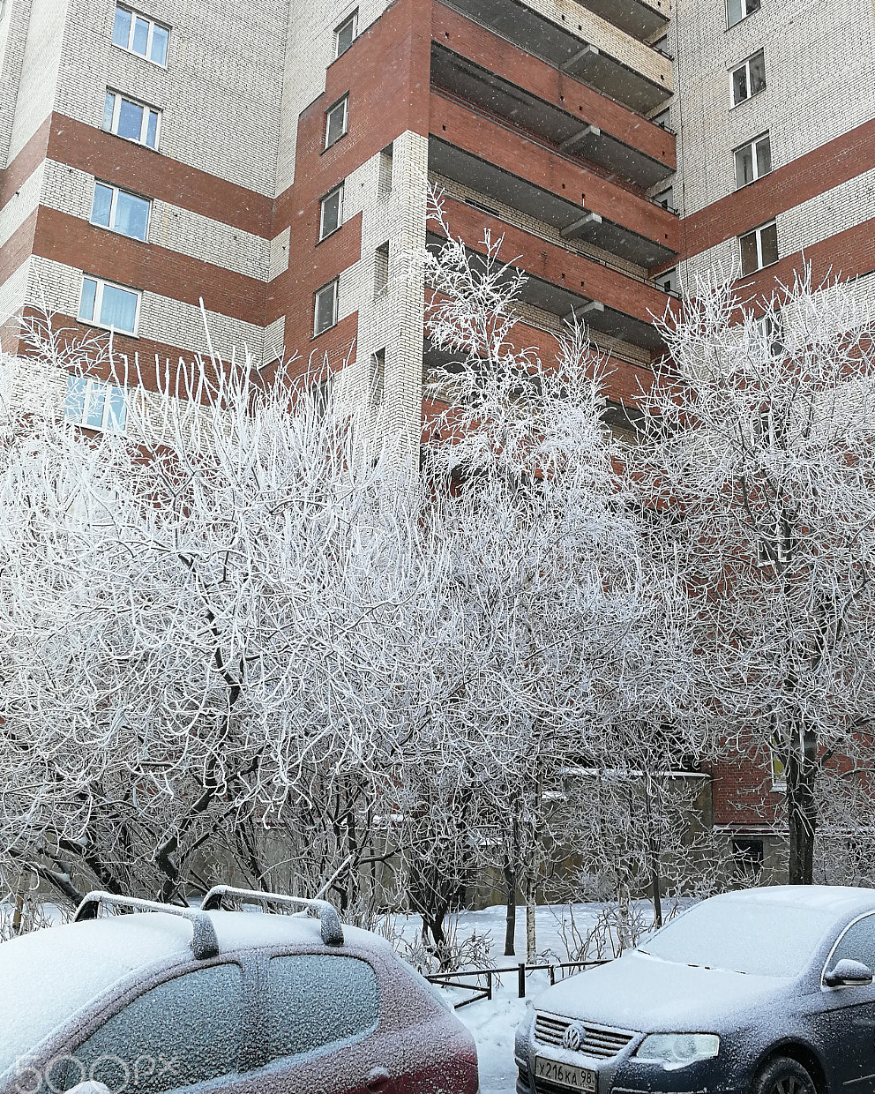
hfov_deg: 43.3
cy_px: 485
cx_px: 489
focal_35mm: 34
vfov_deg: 52.7
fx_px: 1101
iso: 50
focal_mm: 3.95
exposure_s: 1/136
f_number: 2.2
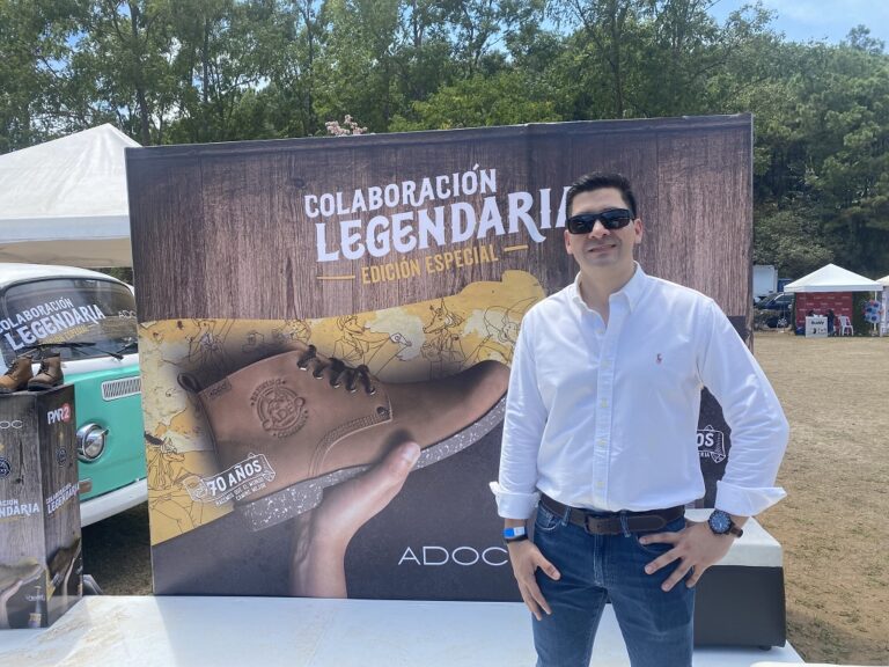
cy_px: 334
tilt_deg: -0.6
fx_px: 668
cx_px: 444
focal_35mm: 26
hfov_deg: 67.3
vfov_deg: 53.1
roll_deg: +0.9
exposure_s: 1/1245
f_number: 1.8
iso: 32
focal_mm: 4.25
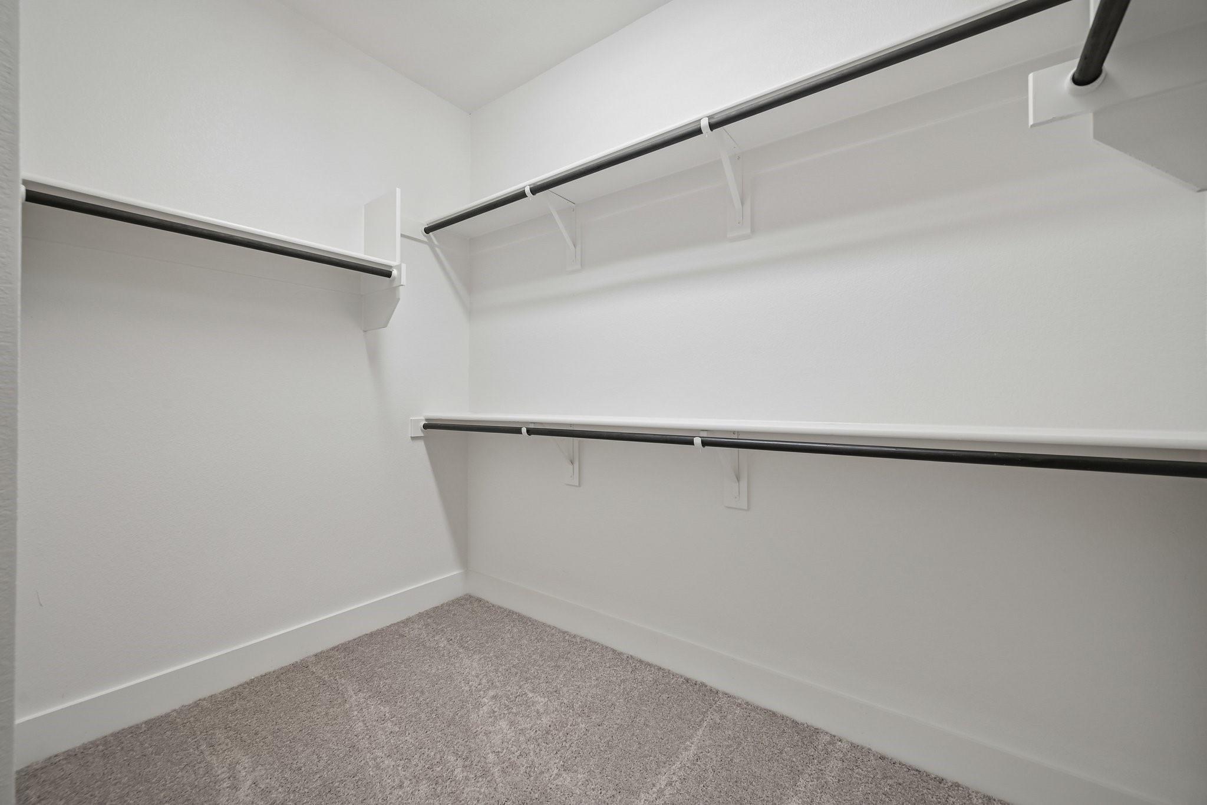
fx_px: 469
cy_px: 402
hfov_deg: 104.3
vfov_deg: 81.2
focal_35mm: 14
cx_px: 604
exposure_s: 1/25
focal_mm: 14
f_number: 9
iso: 250
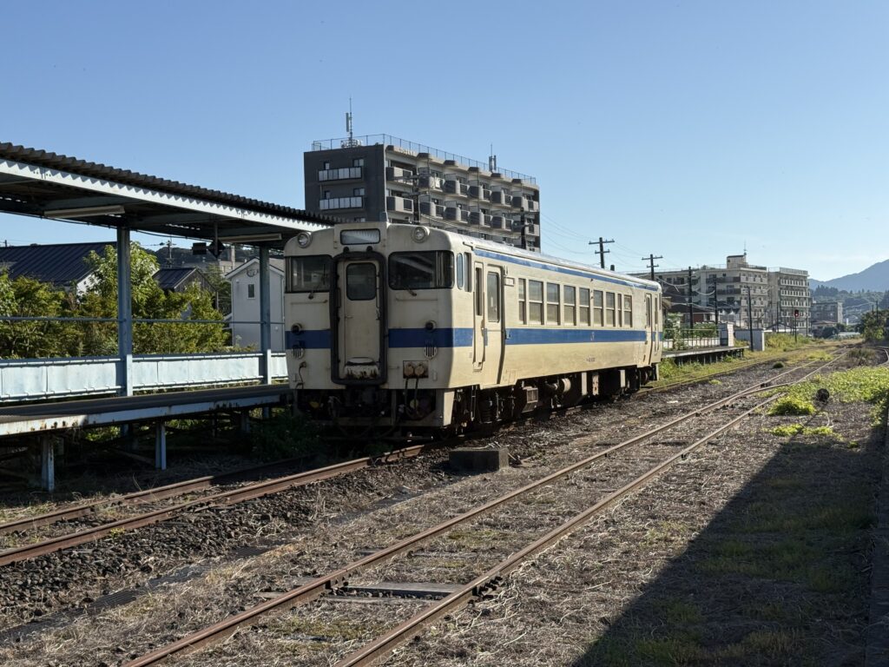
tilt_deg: +0.6
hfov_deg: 39.7
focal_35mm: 48
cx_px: 444
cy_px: 334
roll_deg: +1.1
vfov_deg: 30.3
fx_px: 1233
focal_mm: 6.76
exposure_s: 1/5208
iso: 64
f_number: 1.78
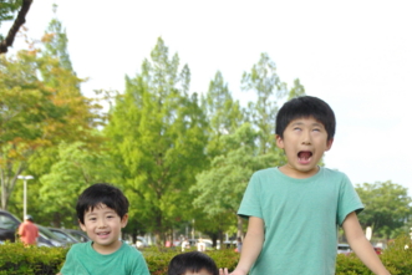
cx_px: 205
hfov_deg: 18.7
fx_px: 1248
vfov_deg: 12.3
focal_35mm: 109
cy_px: 310
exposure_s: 1/1000
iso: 1600
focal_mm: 48
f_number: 6.7
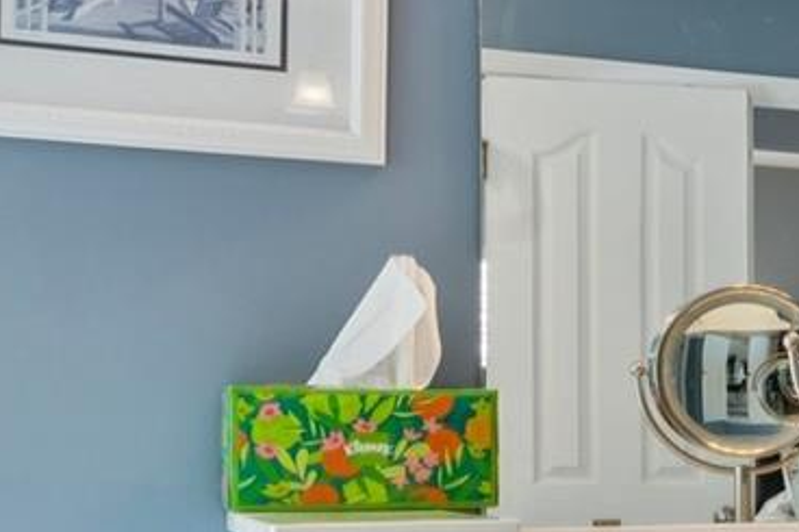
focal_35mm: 92
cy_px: 507
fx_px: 2048
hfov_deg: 16.8
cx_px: 1576
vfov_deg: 14.6
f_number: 13
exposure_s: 1/2.5
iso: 100
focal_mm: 16.6
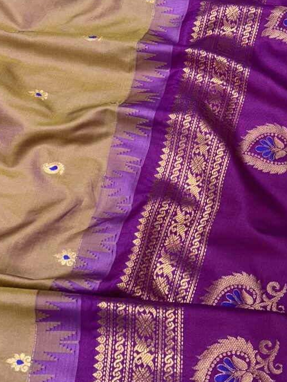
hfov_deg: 25.3
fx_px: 630
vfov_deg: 33.7
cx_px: 219
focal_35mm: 57
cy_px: 154
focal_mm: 5.7
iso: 80
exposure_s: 1/100
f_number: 1.5
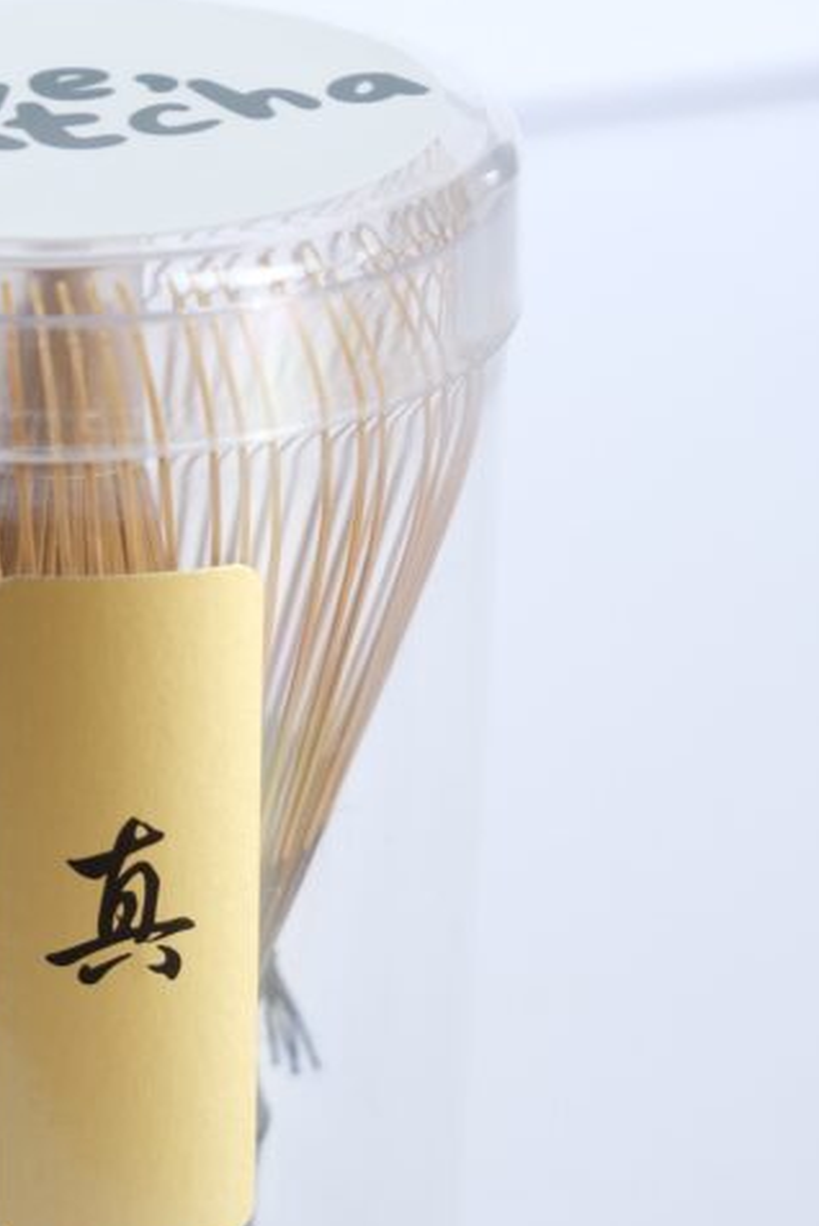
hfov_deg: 9.5
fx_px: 4906
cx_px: -14
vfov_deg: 14.2
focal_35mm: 144
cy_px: 726
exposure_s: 1/125
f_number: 5.6
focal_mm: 44.5
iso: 320
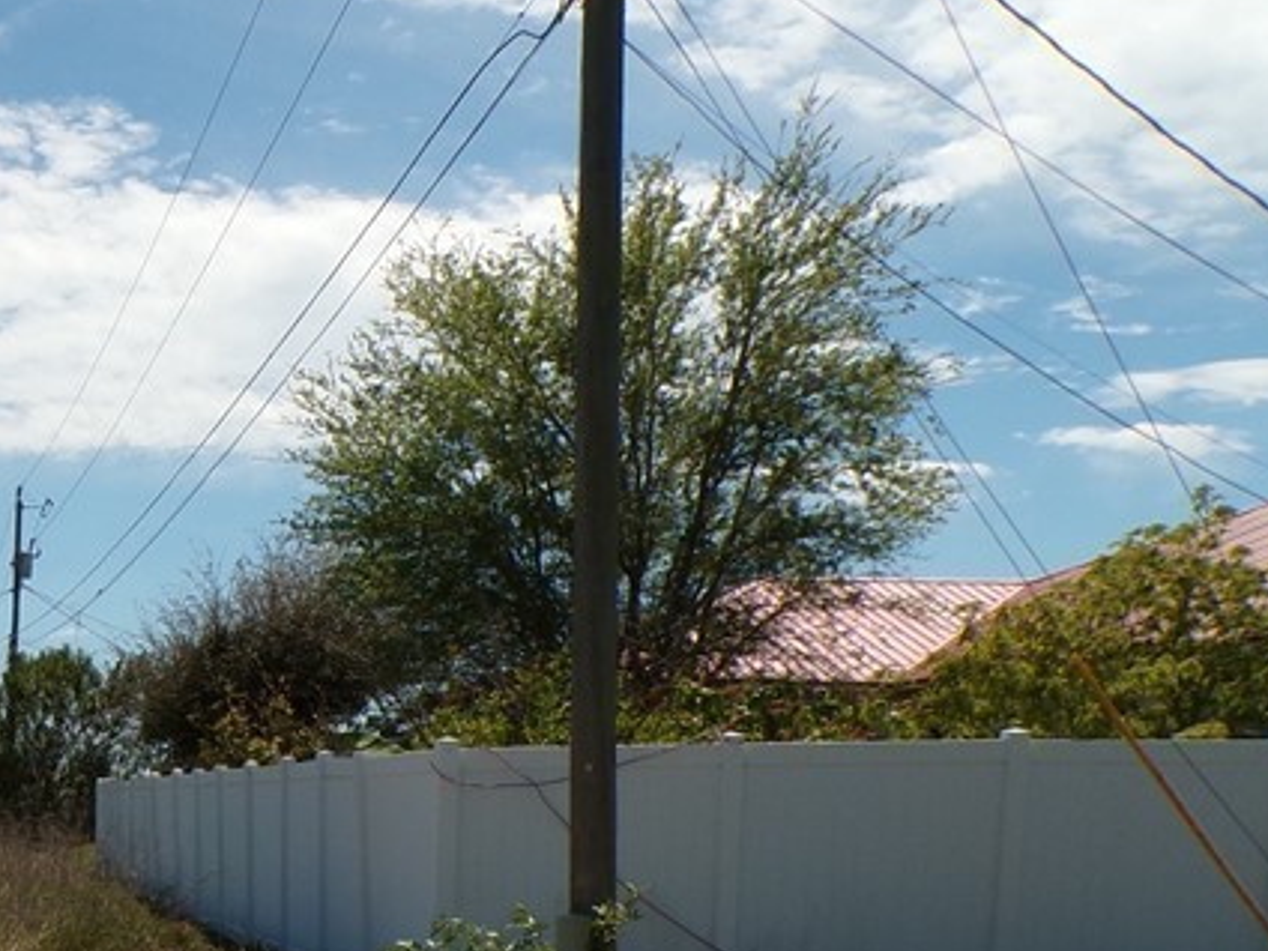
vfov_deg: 24.0
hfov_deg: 30.3
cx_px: -78
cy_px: 969
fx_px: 2125
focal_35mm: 58
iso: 100
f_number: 5.8
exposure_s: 1/800
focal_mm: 4.3
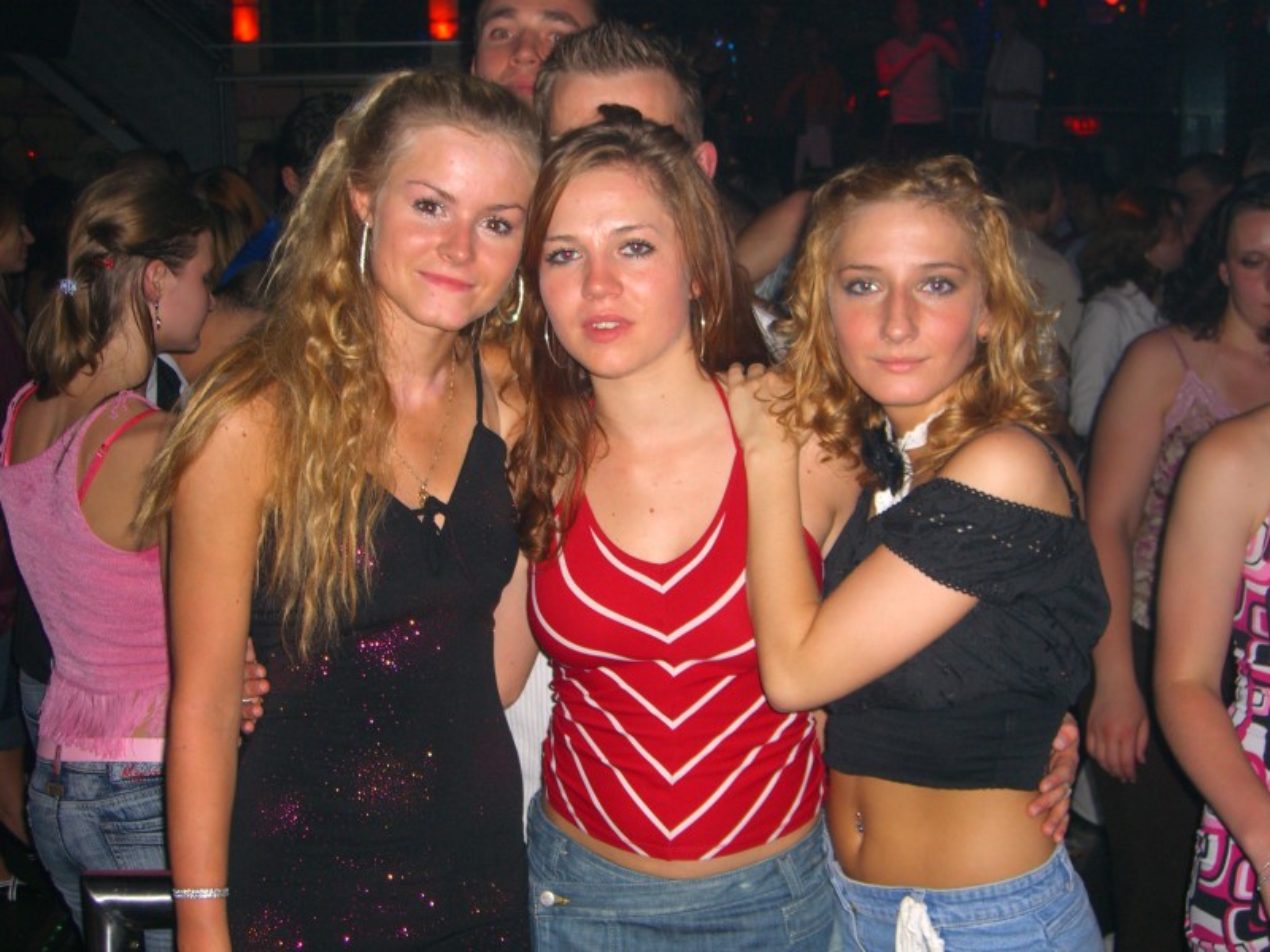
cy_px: 476
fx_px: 1688
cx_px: 635
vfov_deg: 31.5
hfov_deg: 41.2
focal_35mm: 46
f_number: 3.1
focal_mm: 9.5
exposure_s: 1/60
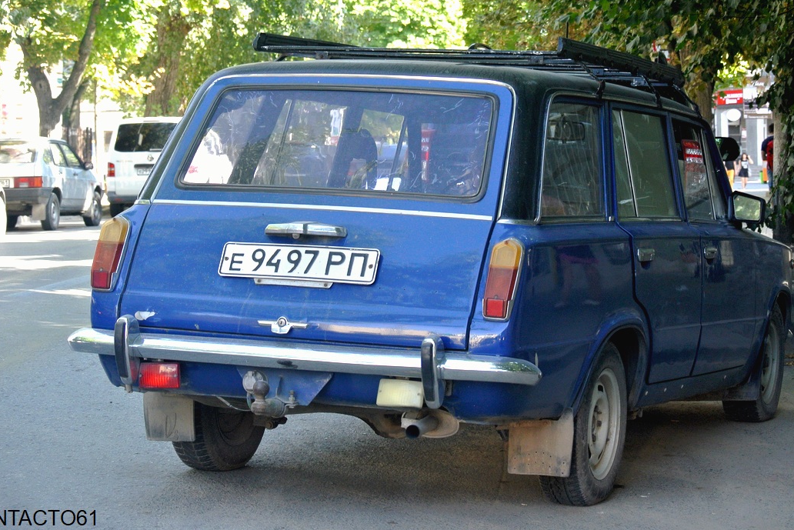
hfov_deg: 21.7
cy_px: 223
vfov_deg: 14.6
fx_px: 2074
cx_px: 446
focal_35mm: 94
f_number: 3.8
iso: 200
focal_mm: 30
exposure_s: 1/125
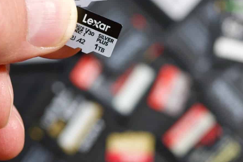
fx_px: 763
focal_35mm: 113
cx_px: 87
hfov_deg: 18.1
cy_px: 27
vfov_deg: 12.1
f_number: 4
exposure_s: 1/50
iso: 900
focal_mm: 50
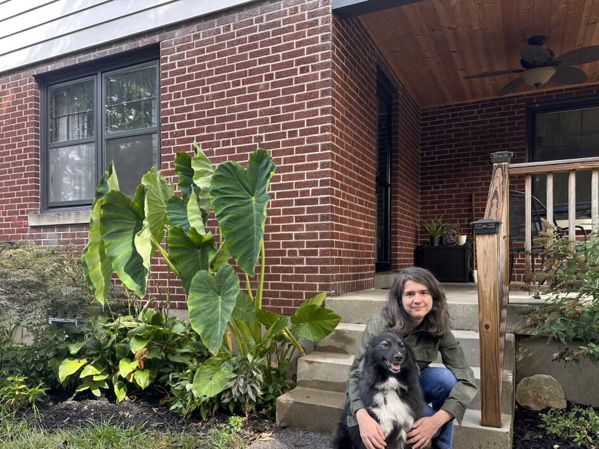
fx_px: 484
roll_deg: +0.0
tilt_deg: +0.0
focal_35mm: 28
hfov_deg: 63.3
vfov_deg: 49.5
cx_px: 273
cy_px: 261
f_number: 1.78
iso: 64
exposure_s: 1/121
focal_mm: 6.86
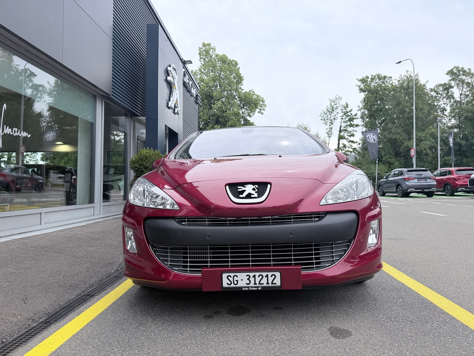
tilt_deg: +1.0
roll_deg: +0.1
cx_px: 237
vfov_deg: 56.8
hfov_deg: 71.6
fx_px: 329
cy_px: 178
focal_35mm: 24
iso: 80
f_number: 1.78
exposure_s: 1/2445
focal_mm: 6.76
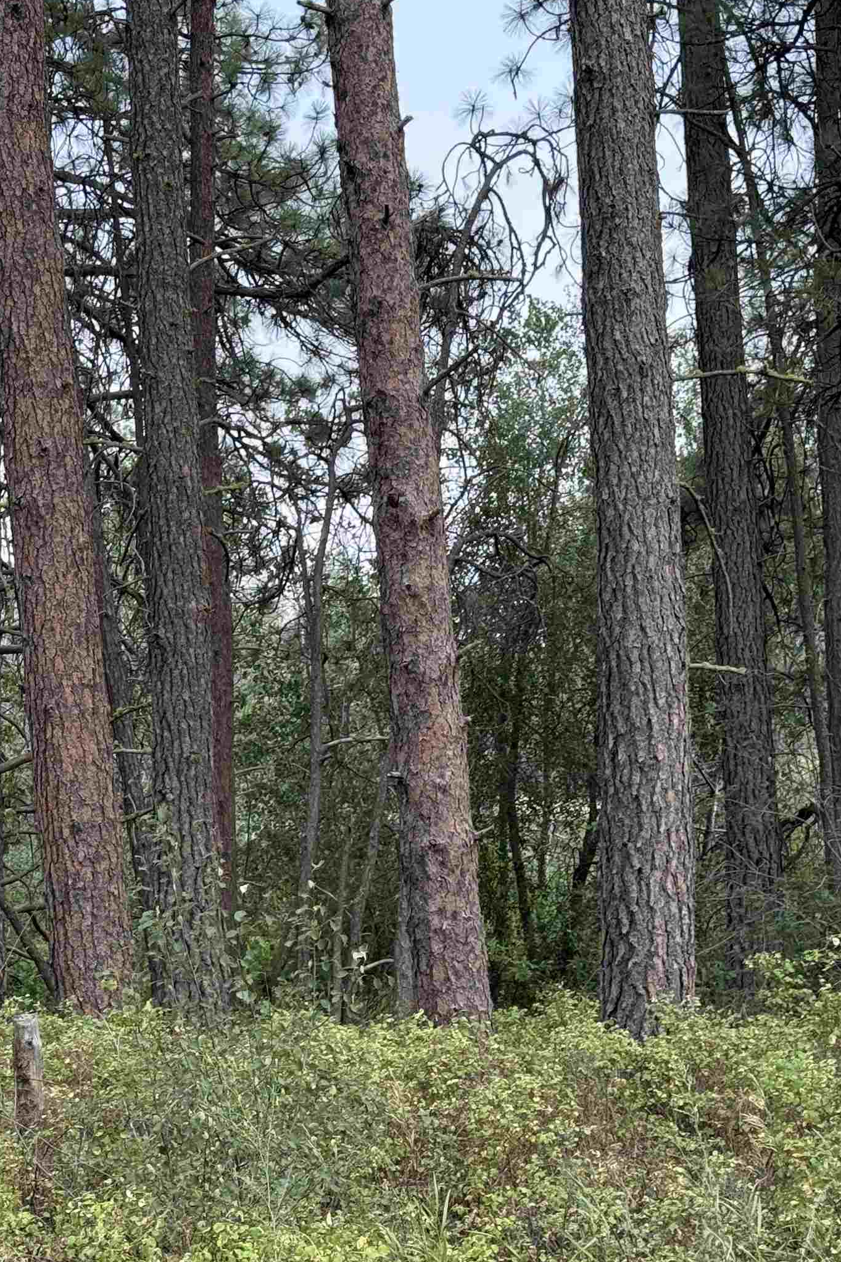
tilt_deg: +5.0
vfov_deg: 27.0
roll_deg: +2.2
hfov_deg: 17.7
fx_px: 2628
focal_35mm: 75
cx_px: -35
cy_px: 644
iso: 100
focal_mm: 6.76
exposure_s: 1/846
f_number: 1.78
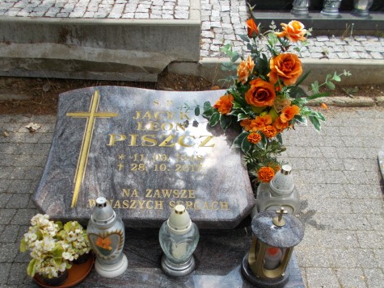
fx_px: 389
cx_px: 170
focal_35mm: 35
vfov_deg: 40.3
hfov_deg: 52.5
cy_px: 189
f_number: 8
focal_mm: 4.6
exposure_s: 1/125
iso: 80
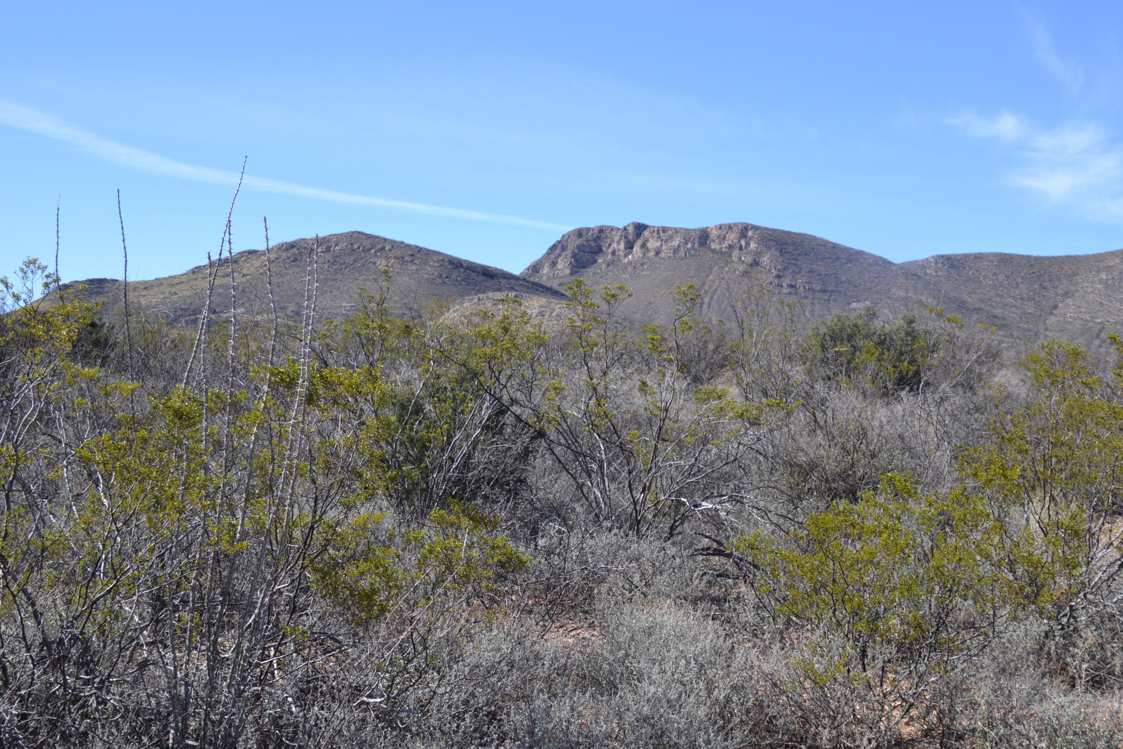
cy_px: 368
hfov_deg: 36.9
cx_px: 597
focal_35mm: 54
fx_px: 1684
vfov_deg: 25.1
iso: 100
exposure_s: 1/200
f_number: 7.1
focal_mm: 32
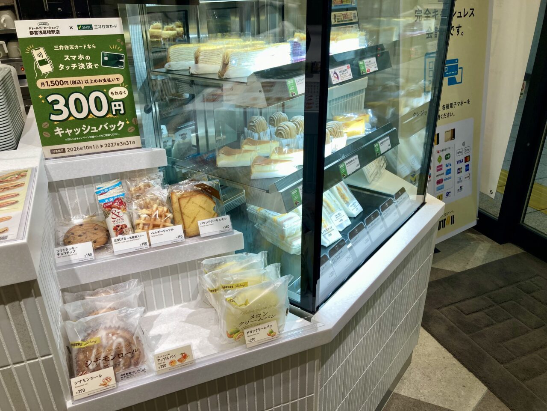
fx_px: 442
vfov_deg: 49.7
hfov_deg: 63.4
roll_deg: +0.4
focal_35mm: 28
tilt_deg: -25.3
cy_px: 206
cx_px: 274
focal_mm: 3.99
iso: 25
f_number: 1.8
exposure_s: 1/100
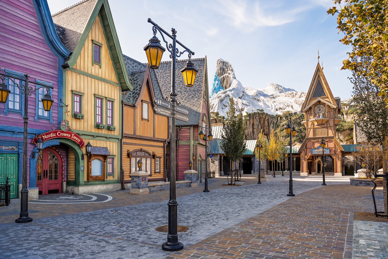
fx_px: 259
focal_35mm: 24
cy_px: 130
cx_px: 194
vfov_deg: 53.1
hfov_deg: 73.7
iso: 250
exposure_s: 1/3200
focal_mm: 24
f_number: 5.6
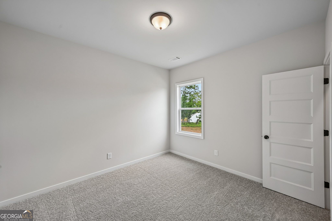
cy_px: 110
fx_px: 129
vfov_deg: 81.2
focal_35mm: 14
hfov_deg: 104.3
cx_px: 166
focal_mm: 14
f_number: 8
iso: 110
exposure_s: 1/15
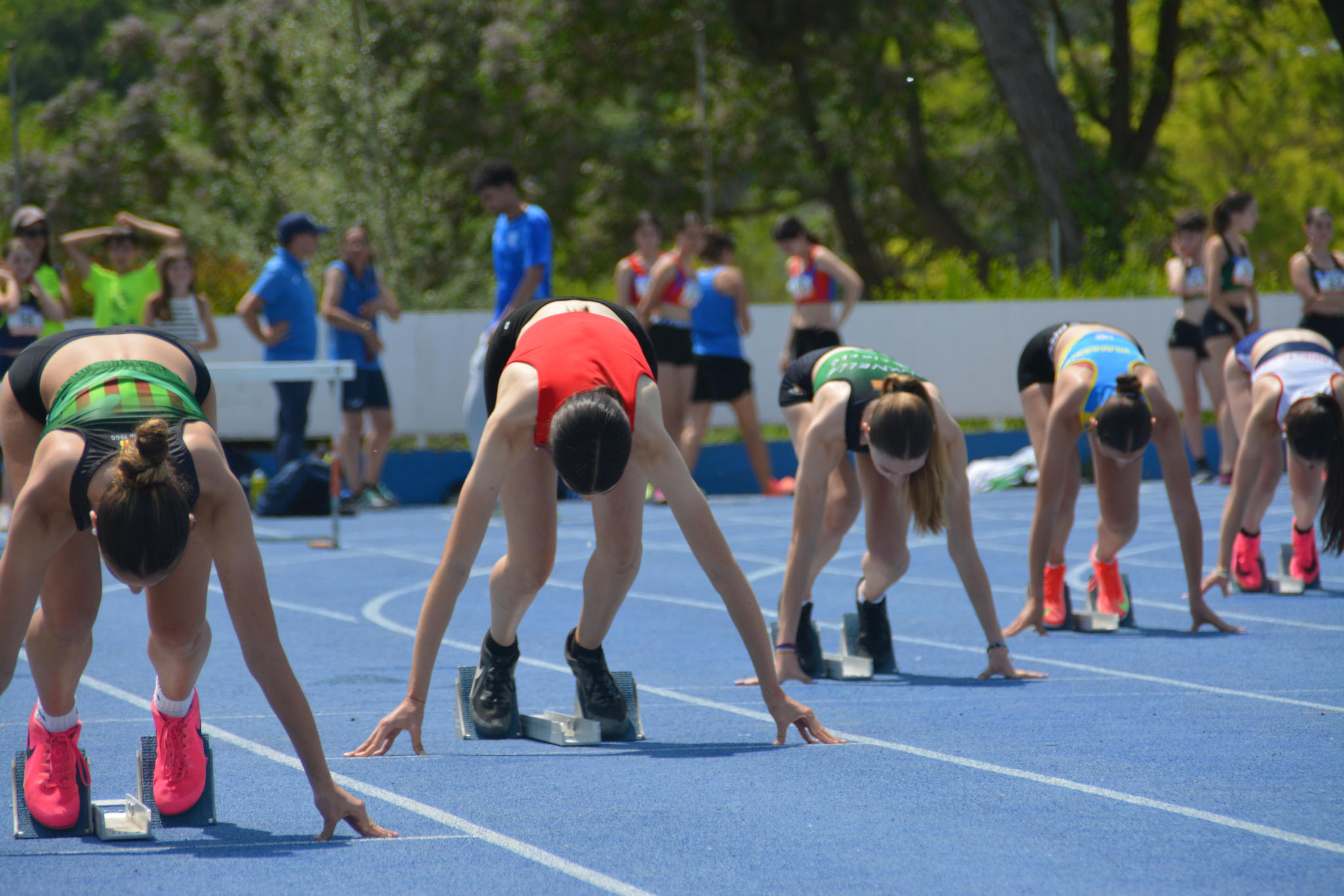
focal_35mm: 300
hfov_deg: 6.9
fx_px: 11198
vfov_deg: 4.6
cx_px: 672
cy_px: 448
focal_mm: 200
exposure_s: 1/1600
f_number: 6.3
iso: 400
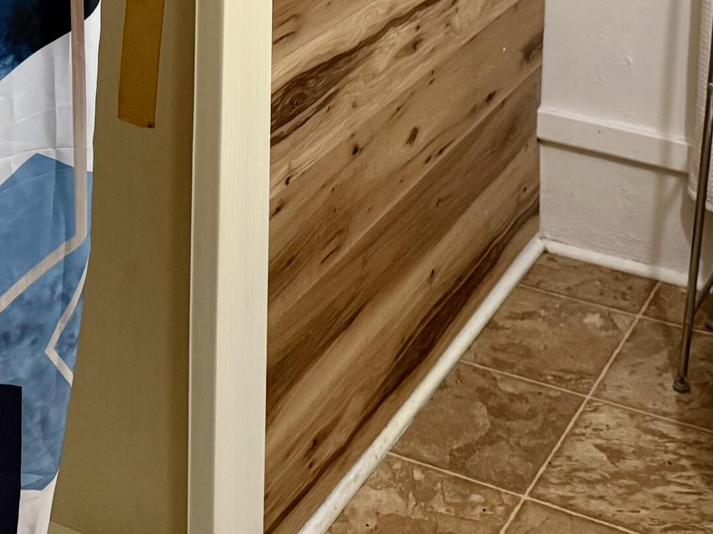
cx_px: 374
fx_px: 1359
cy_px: -178
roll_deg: -0.7
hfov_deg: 29.4
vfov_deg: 20.2
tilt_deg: -9.1
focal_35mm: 66
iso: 320
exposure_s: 1/60
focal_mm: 6.76
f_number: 1.78
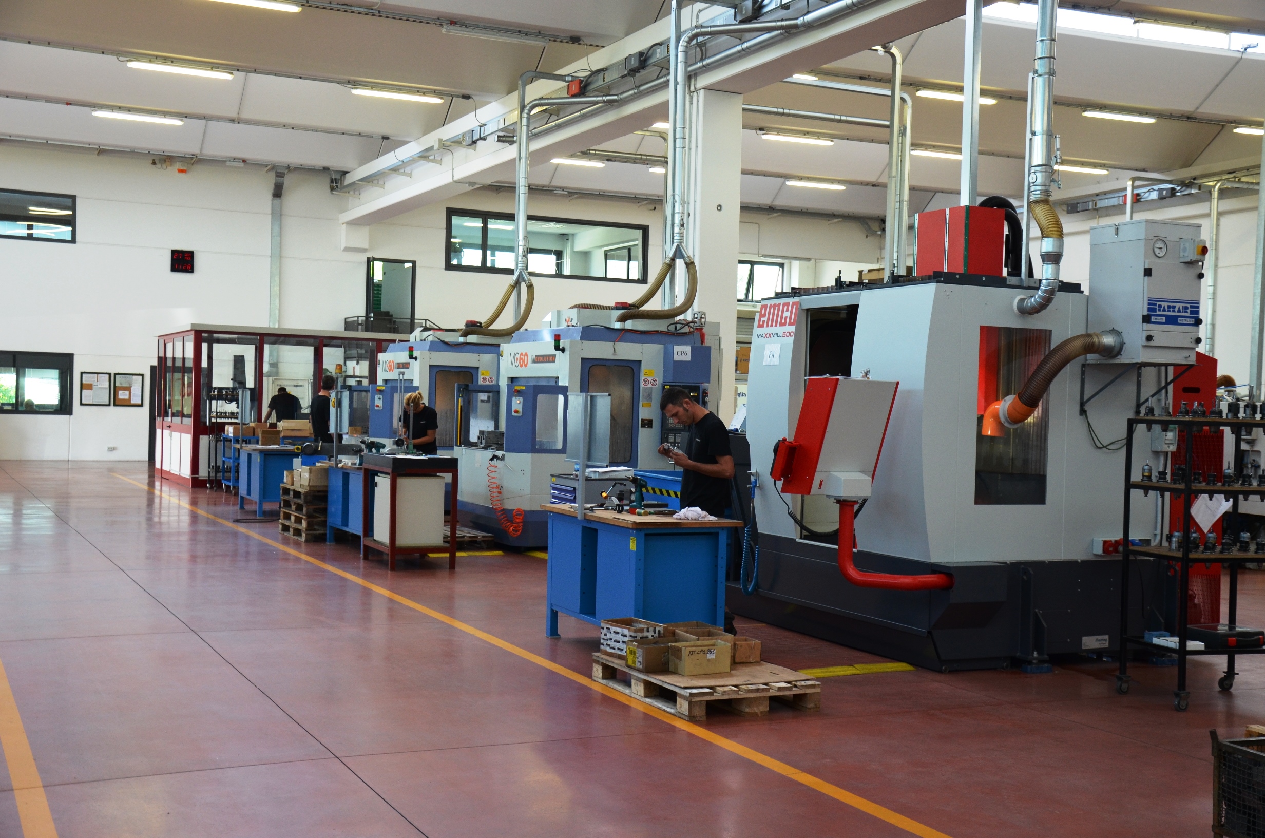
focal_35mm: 42
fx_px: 1473
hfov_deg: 46.5
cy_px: 419
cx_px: 632
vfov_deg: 31.8
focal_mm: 28
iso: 450
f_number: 4
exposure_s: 1/60
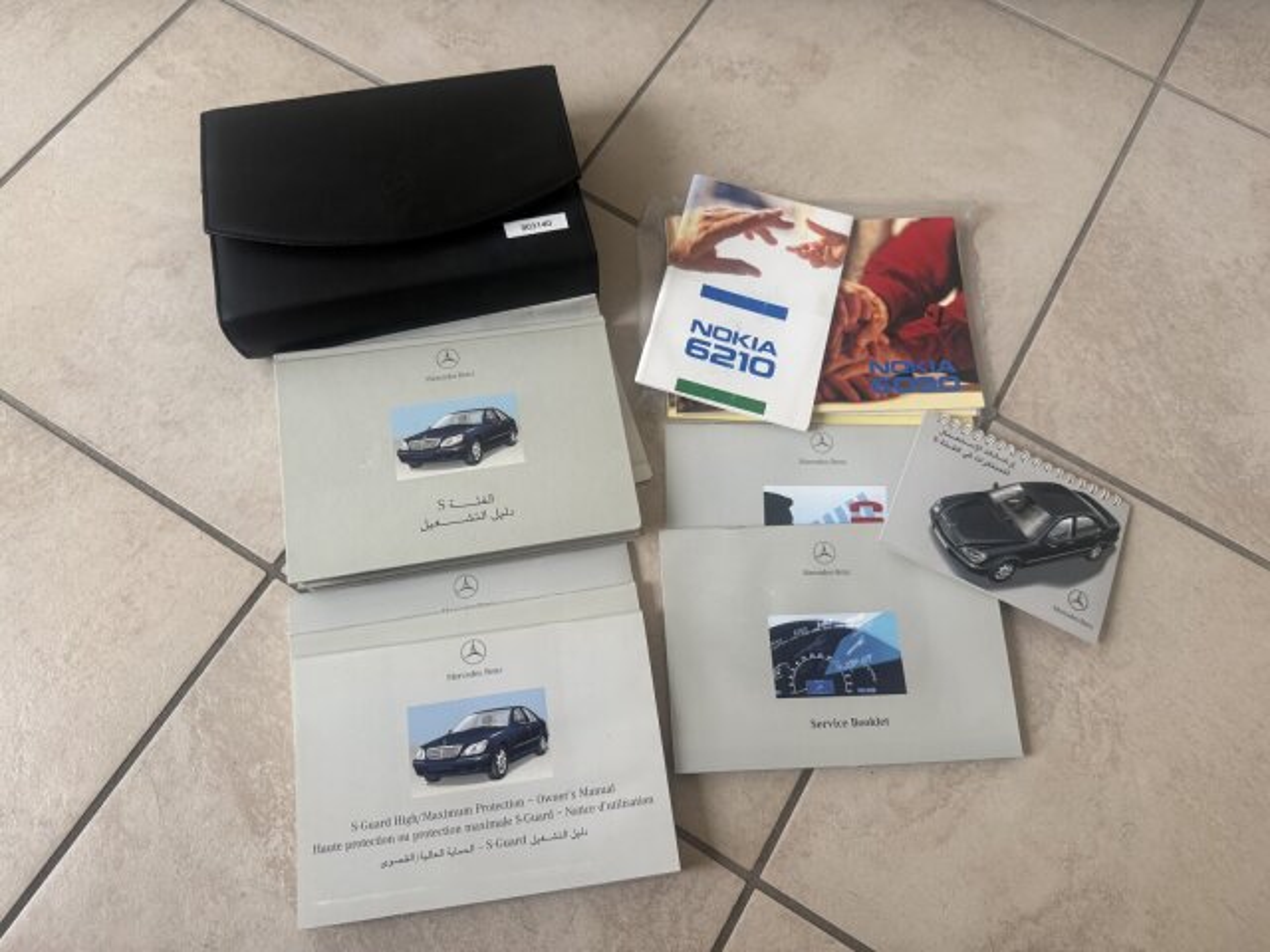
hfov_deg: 71.6
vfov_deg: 56.8
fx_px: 881
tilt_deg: -71.2
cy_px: 476
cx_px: 635
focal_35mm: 24
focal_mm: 6.76
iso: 200
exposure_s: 1/115
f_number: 1.78
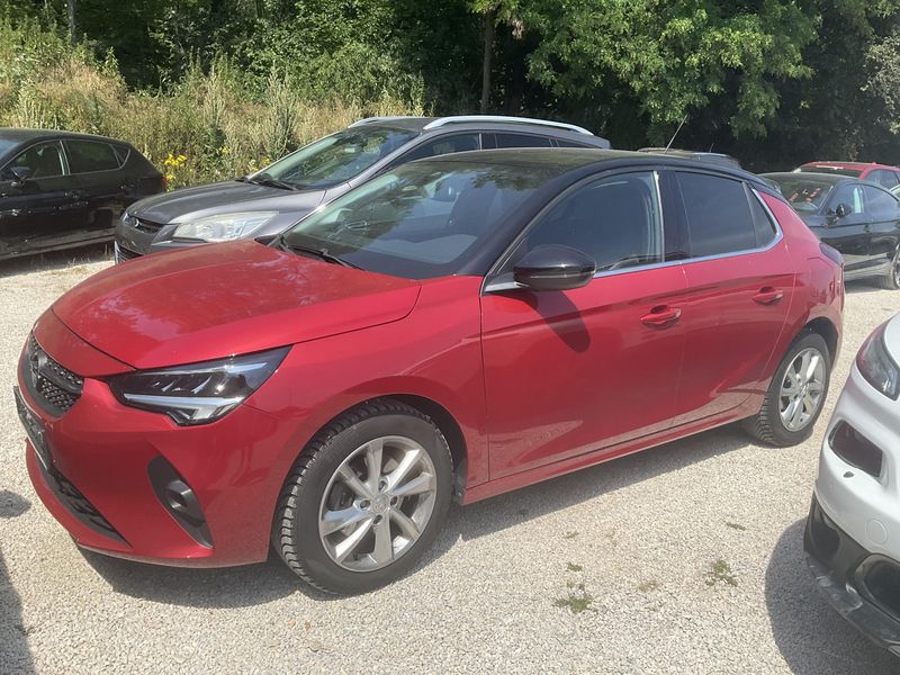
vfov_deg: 48.2
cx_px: 450
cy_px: 338
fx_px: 754
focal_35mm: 29
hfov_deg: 61.7
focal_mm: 3
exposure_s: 1/1412
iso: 25
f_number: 1.8
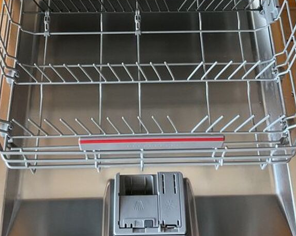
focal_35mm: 66
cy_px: -18
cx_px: 146
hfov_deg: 28.7
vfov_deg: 22.0
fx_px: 578
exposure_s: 1/40
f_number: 1.8
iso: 320
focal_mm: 3
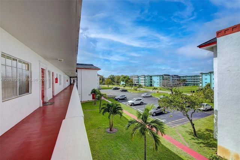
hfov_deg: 104.3
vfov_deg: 81.1
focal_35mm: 14
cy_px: 80
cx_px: 120
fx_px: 93
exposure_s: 1/100
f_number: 14
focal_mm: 14
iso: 100
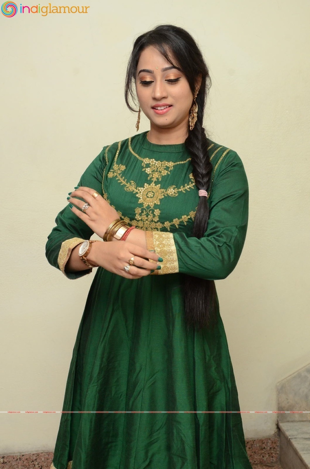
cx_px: 155
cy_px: 234
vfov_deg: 29.9
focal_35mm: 68
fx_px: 876
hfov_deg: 20.1
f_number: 6.3
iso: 1600
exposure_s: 1/125
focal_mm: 45
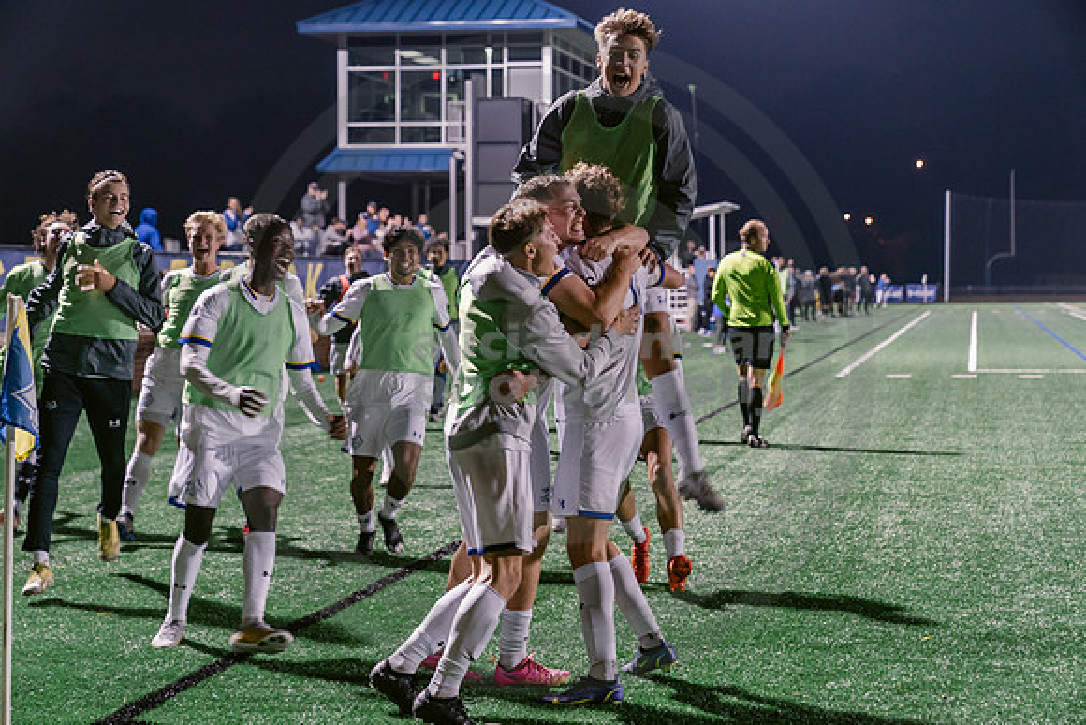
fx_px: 2112
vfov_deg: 19.5
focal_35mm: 70
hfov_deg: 28.8
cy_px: 362
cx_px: 543
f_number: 3.5
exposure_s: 1/125
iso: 2500
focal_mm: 70
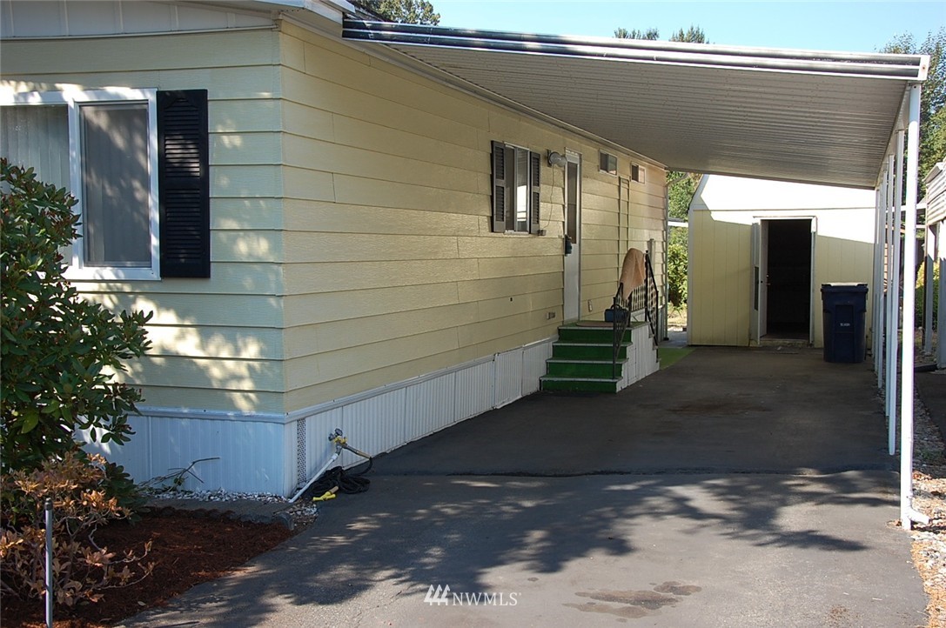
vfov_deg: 31.8
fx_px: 1102
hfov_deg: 46.4
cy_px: 314
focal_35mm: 42
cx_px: 473
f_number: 7.1
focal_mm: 28
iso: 200
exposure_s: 1/160
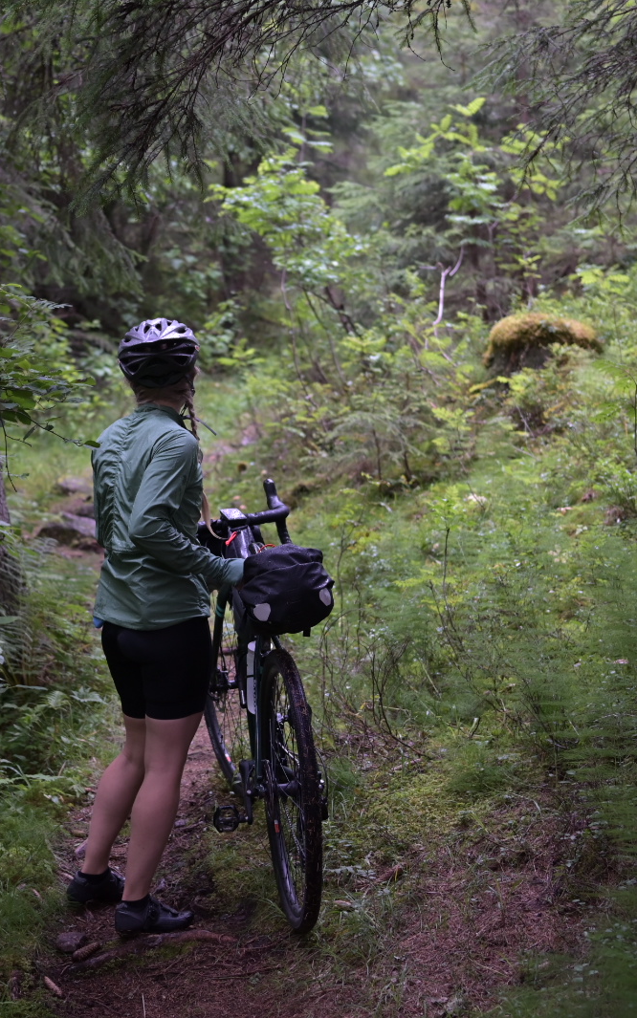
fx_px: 1721
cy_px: 515
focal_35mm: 62
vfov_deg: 33.0
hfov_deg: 20.9
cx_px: 210
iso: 800
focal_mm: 40
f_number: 2.8
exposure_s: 1/80
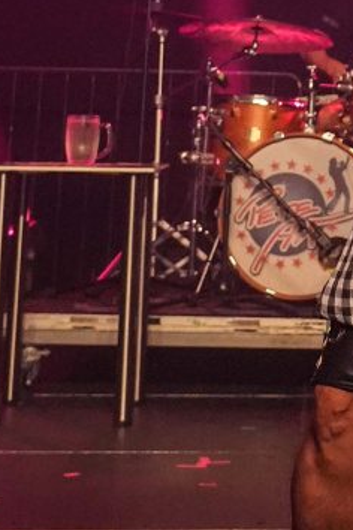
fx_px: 1794
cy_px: -237
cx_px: 507
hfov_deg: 10.9
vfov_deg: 15.6
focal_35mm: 122
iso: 5000
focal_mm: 24
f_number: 4
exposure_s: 1/500
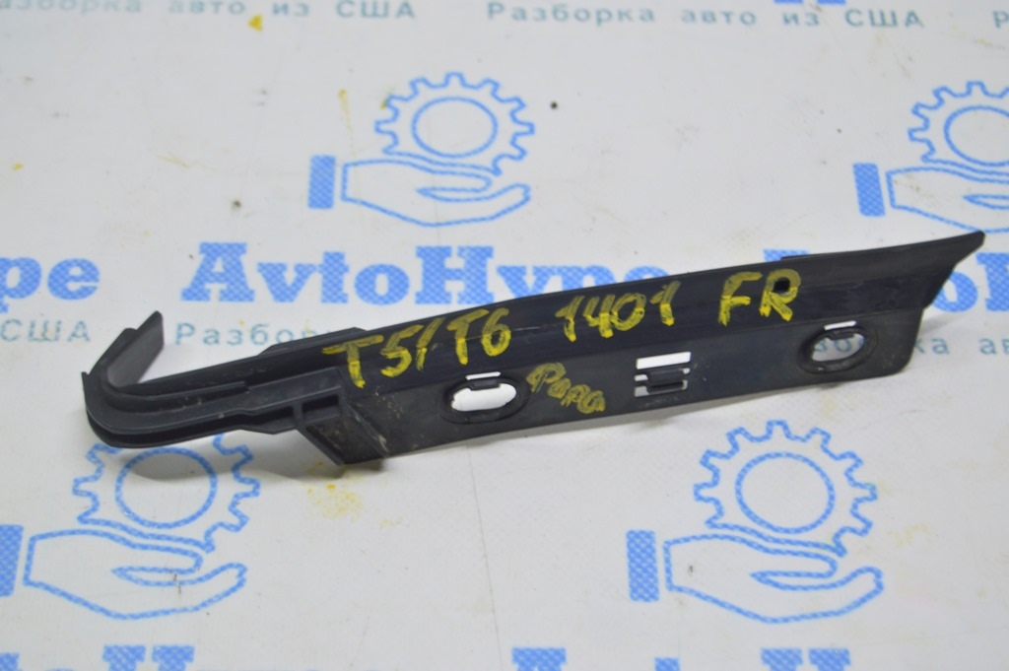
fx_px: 2100
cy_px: 336
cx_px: 504
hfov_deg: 27.0
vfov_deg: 18.2
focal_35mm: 75
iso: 400
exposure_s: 1/20
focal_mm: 50
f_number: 5.6
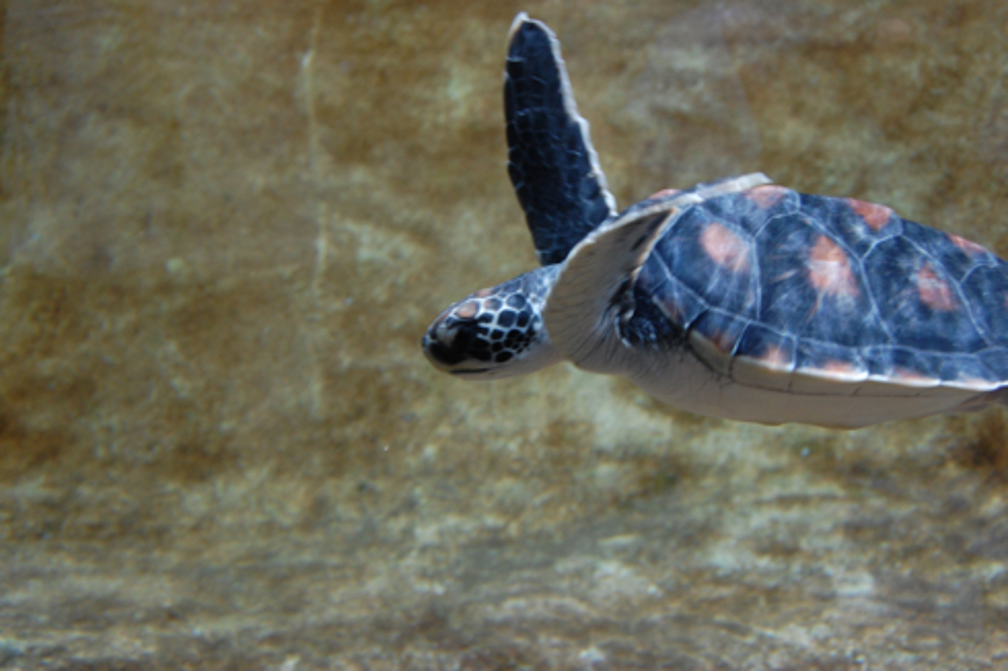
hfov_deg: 53.2
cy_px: 336
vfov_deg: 36.8
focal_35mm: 36
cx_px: 504
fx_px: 1007
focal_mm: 24
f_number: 5.6
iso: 800
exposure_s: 1/20
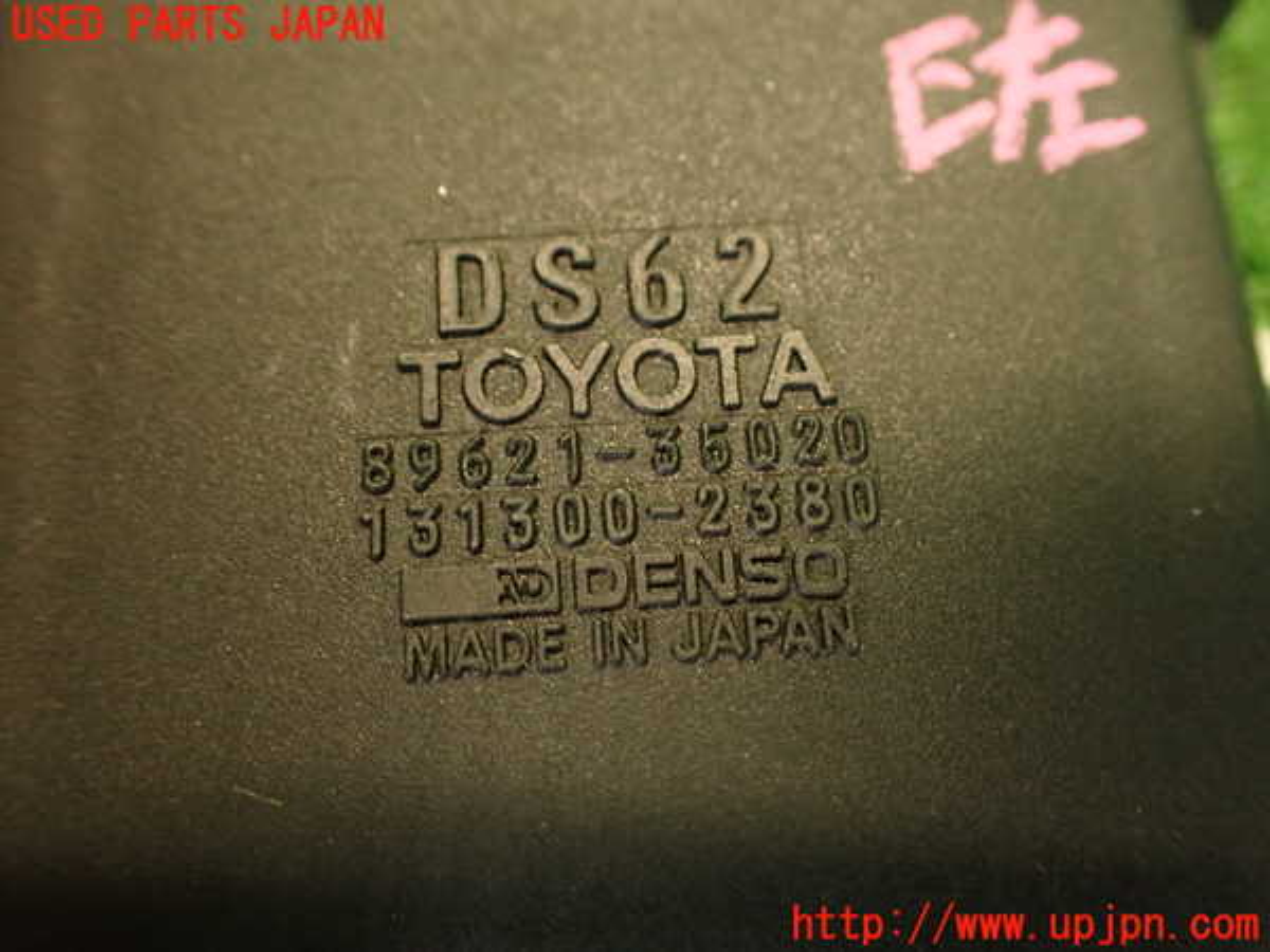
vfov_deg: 44.2
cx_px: 635
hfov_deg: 56.8
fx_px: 1174
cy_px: 476
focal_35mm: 32
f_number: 2.4
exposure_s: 1/30
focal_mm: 5.79
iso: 500
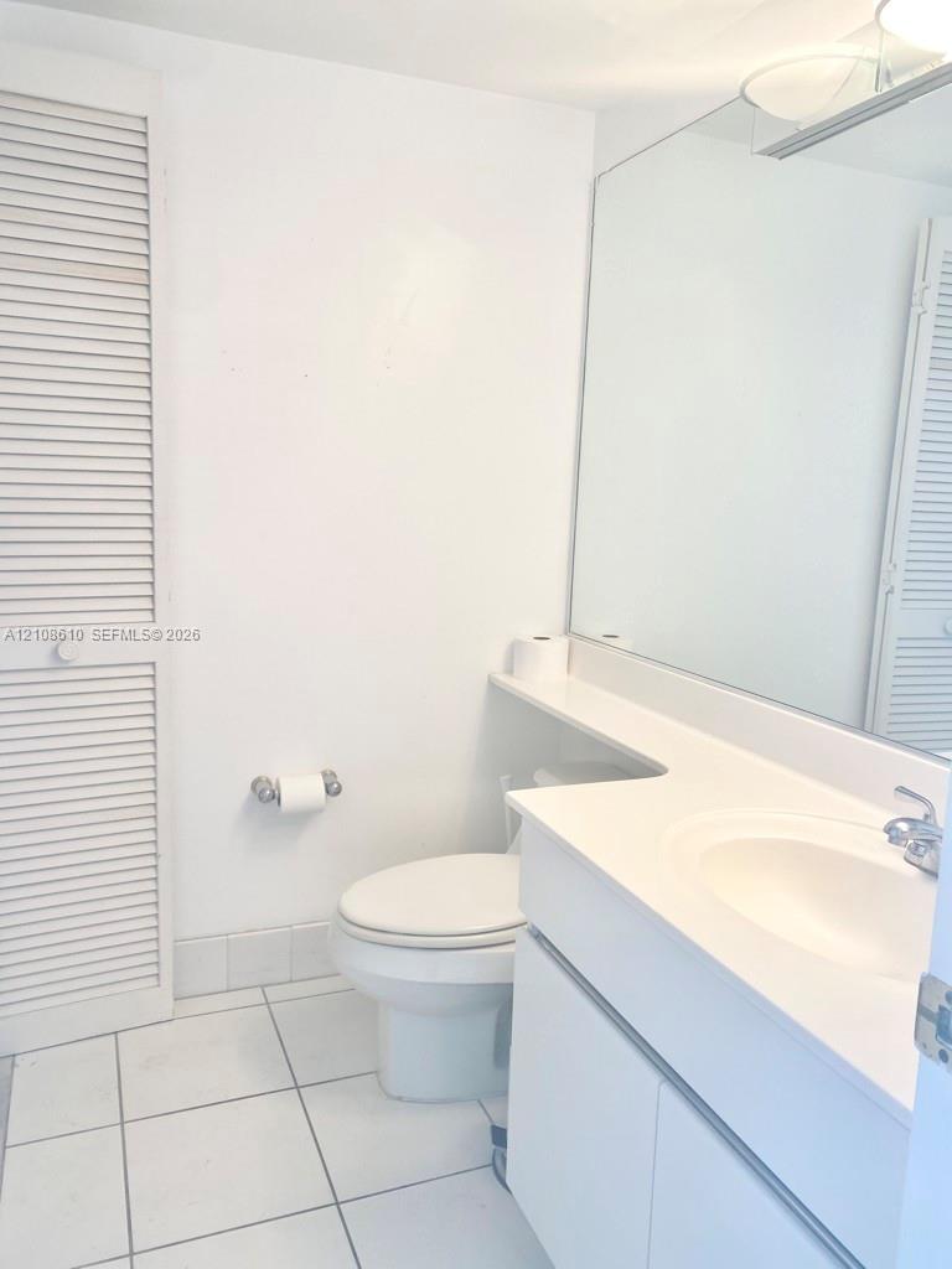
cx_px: 476
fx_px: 953
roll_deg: -1.6
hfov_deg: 53.1
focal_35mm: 26
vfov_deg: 67.3
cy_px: 634
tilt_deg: -7.9
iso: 40
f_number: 1.8
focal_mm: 4.25
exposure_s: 1/120
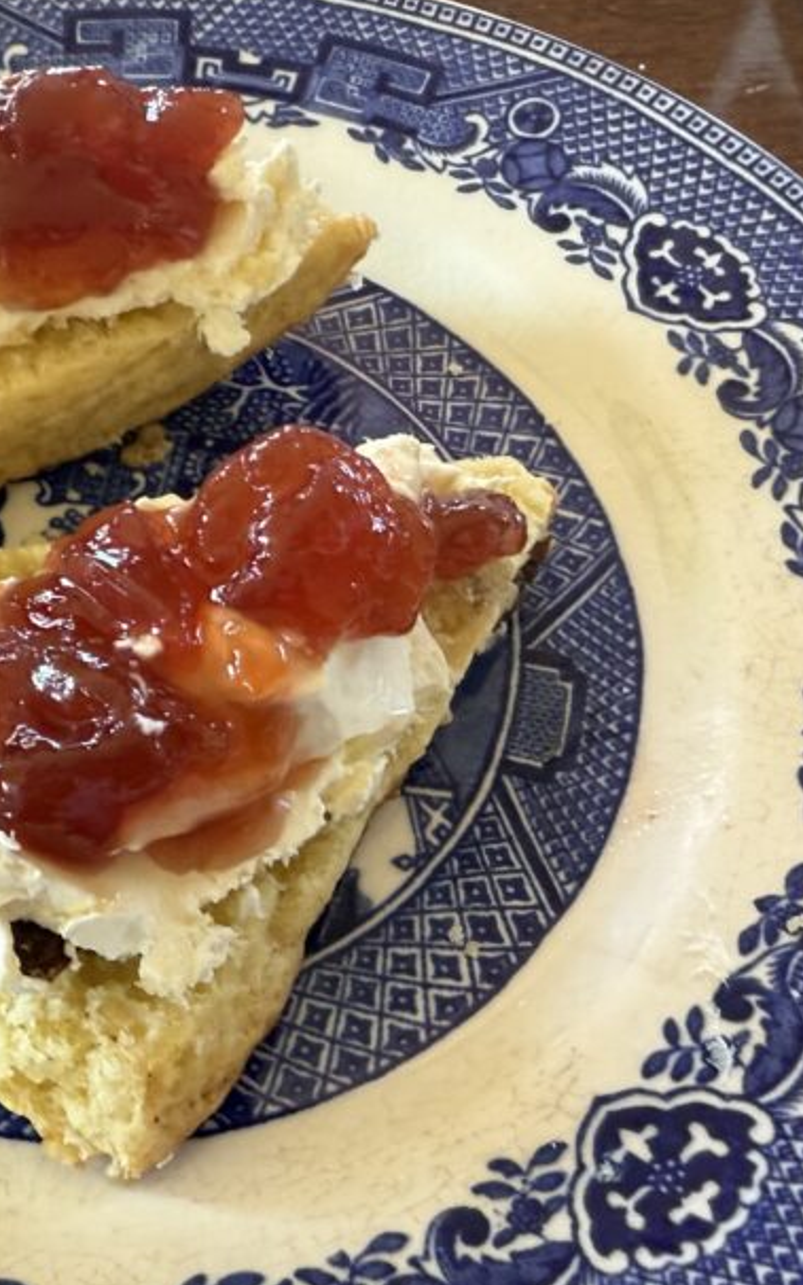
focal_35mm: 43
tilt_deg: -58.9
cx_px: 231
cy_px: 687
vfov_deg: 46.2
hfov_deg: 29.5
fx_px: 1505
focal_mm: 2.22
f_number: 2.2
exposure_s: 1/60
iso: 200
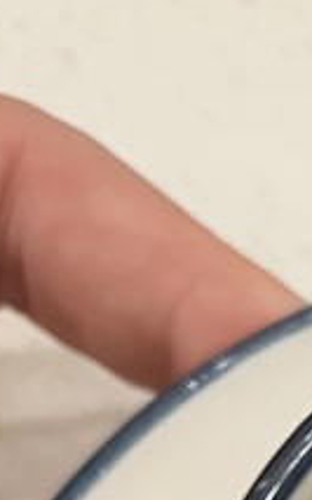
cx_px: 662
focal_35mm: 119
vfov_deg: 15.5
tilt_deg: -74.7
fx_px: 1620
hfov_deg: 10.0
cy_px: 845
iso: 400
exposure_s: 1/50
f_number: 1.6
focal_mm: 5.1
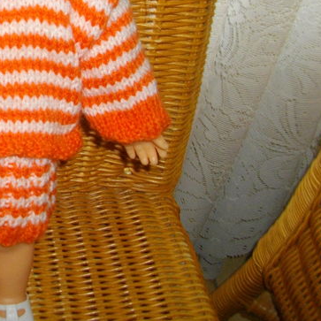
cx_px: -76
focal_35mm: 78
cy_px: 53
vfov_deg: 21.8
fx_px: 818
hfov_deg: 20.6
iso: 200
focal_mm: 5.7
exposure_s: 1/50
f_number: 2.9
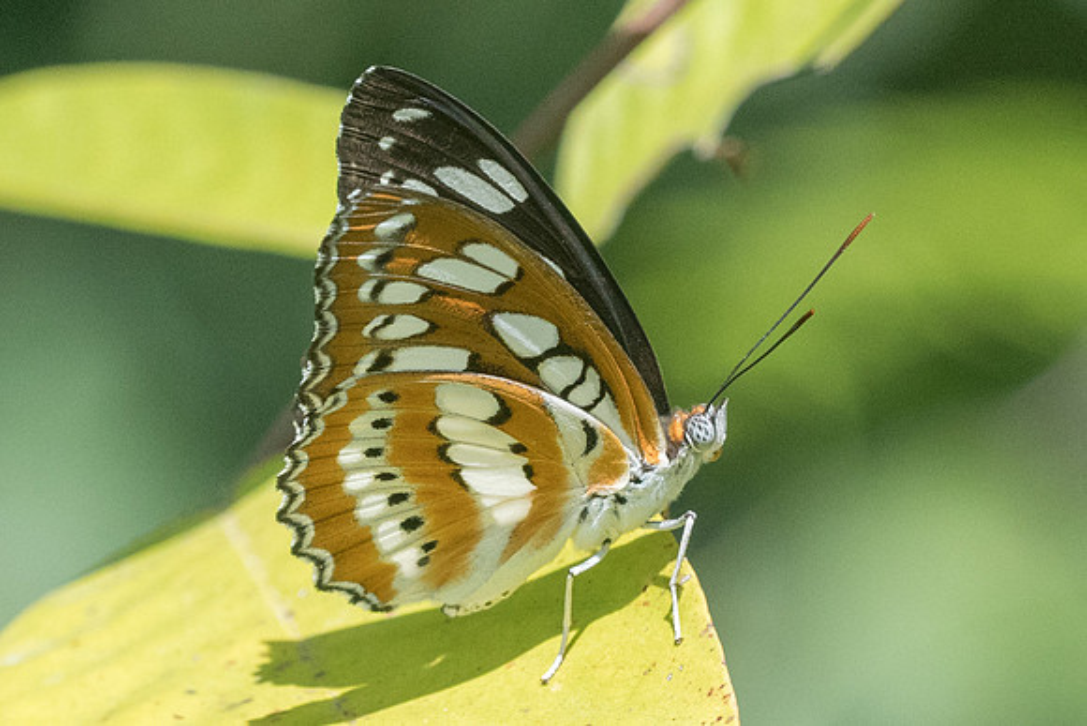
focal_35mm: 622
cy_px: 498
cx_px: 368
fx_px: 18781
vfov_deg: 2.2
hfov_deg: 3.3
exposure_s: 1/2500
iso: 1000
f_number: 7.1
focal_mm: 150
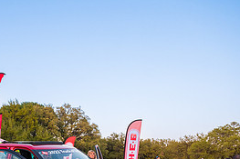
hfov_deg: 36.0
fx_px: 353
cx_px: 39
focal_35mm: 53
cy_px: 138
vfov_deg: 24.8
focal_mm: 24
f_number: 4
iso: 1250
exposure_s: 1/800
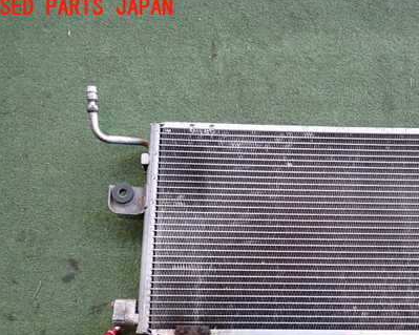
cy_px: 231
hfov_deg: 41.2
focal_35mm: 44
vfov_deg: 33.7
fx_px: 546
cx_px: 297
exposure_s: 1/100
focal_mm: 5.4
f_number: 2.3
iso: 200
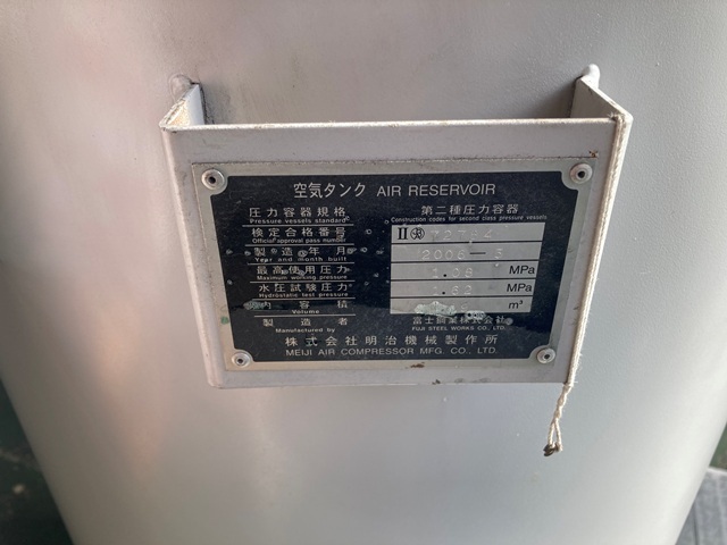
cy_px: 272
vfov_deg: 49.7
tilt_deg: -32.2
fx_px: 588
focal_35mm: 28
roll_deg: +0.5
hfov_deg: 63.4
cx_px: 364
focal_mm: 3.99
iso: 20
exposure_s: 1/124
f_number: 1.8
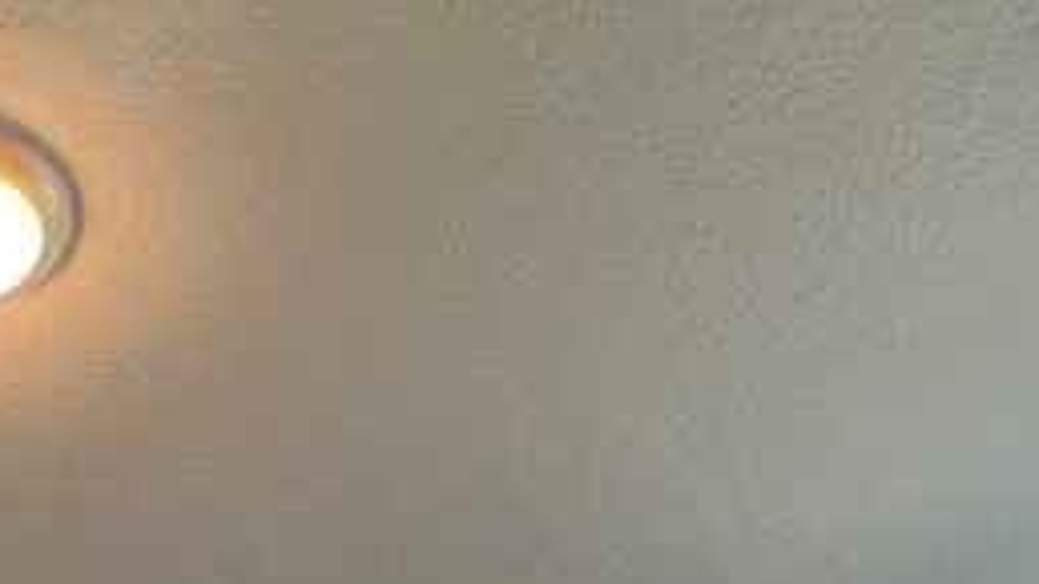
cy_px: 1639
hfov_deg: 24.0
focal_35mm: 88
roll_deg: +0.3
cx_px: 278
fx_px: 2424
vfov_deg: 10.5
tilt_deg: +7.9
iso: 100
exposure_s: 1/120
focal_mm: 1.57
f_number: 1.8
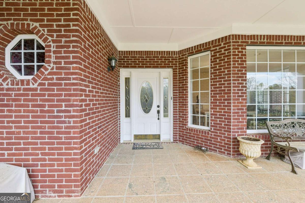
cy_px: 102
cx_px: 152
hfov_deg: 104.3
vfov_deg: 81.2
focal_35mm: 14
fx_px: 119
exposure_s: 1/400
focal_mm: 14
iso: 400
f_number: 8
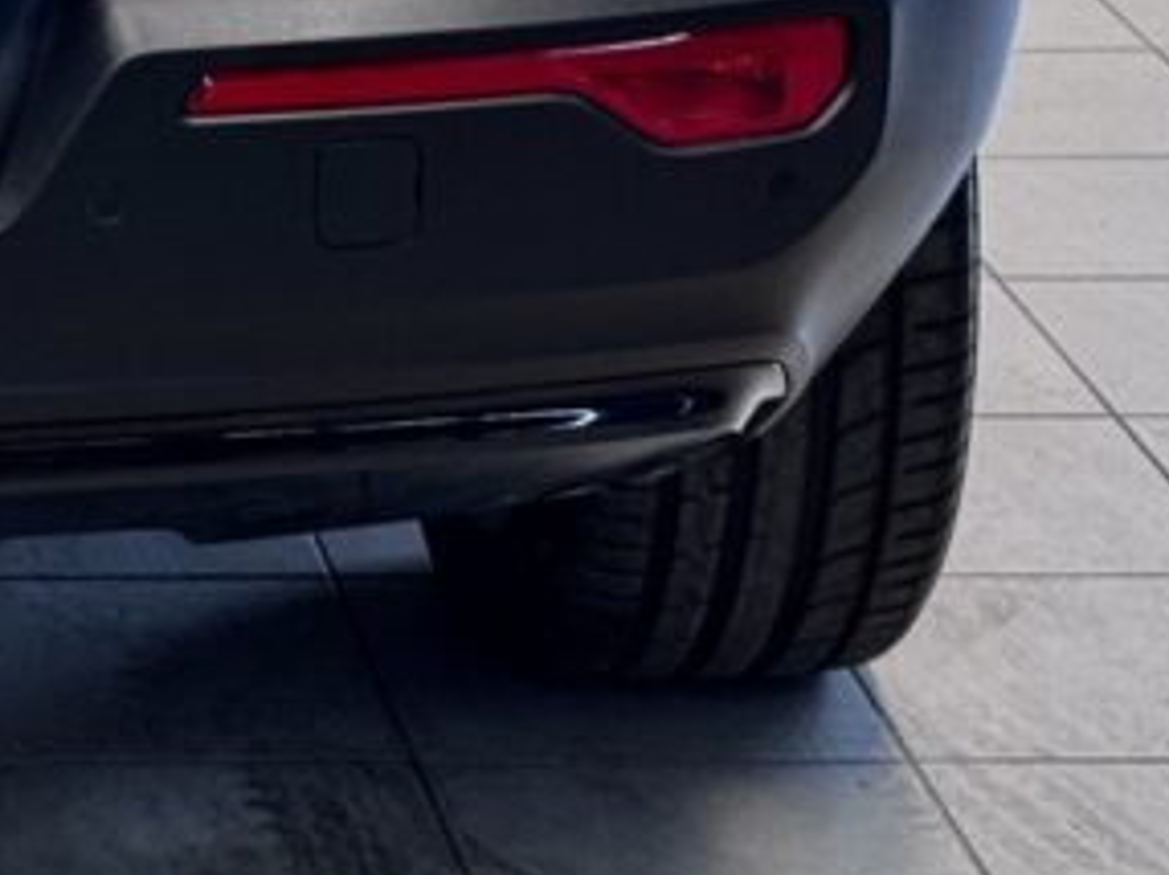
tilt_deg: -10.3
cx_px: -601
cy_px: -572
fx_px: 5804
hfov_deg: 11.0
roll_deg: +0.1
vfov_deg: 8.4
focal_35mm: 172
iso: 160
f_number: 1.78
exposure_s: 1/100
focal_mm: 6.76
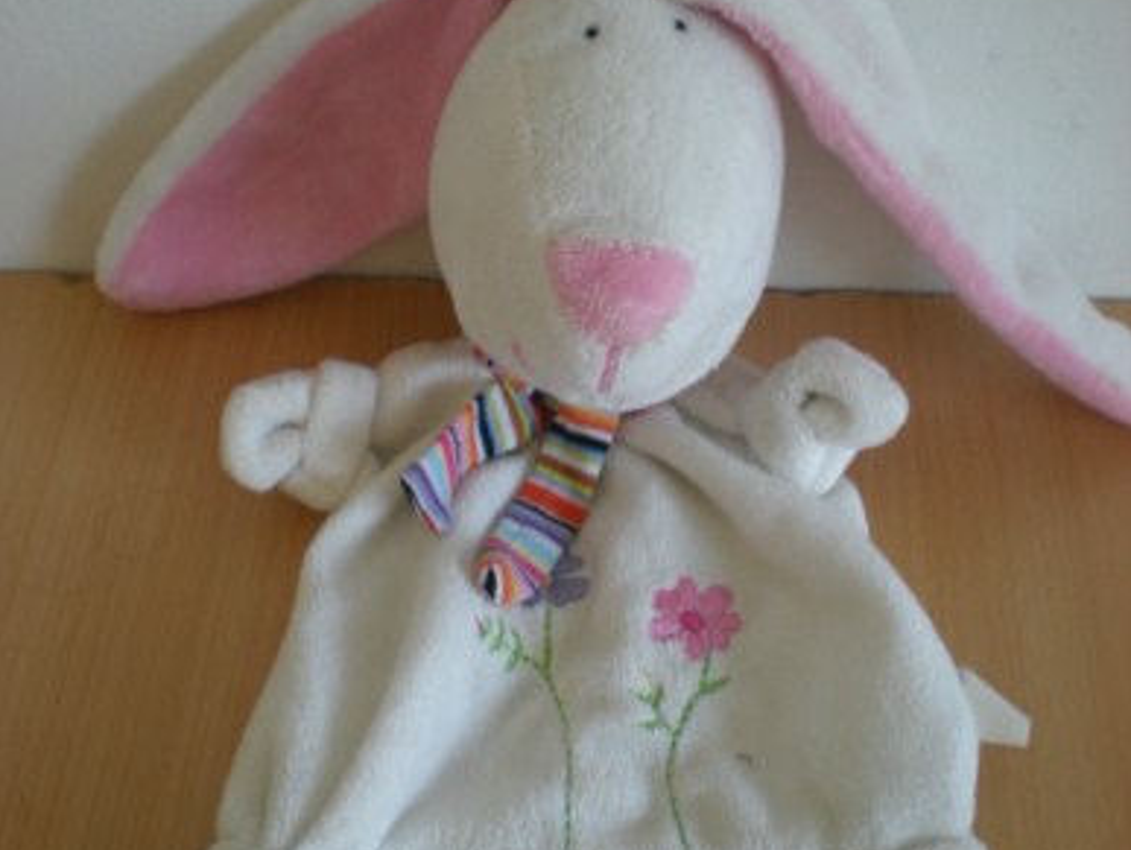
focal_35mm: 51
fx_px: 1668
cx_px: 567
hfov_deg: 37.5
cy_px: 412
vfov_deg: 28.6
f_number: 3.1
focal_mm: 6.3
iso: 64
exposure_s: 1/18
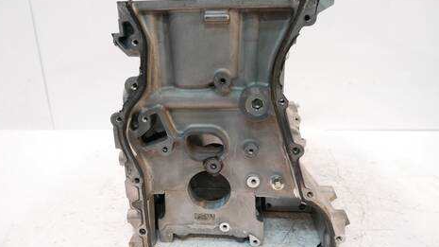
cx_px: 214
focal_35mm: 27
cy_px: 133
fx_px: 314
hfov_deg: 69.9
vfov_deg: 42.8
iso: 800
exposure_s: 1/60
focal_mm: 12
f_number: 3.5
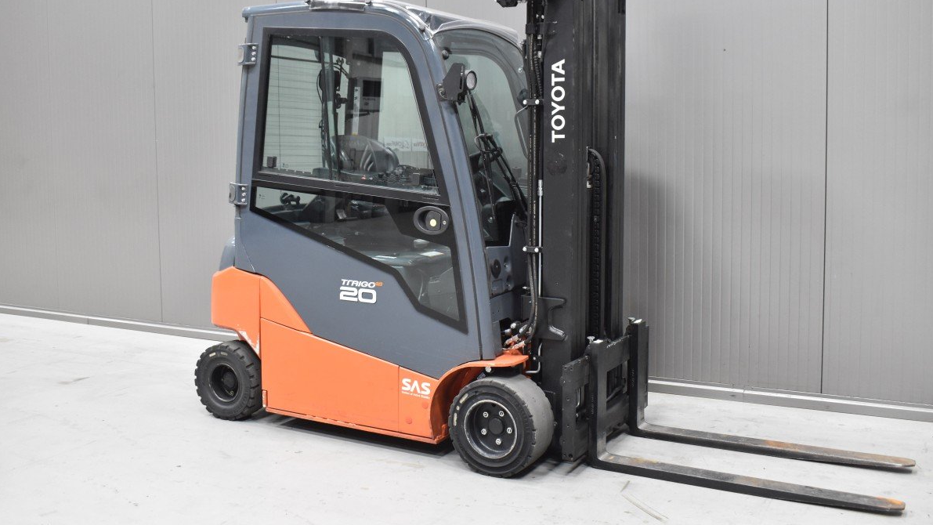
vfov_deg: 31.1
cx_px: 466
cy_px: 218
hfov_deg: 52.8
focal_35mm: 38
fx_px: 940
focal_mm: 24
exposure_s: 1/25
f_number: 5
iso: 1600
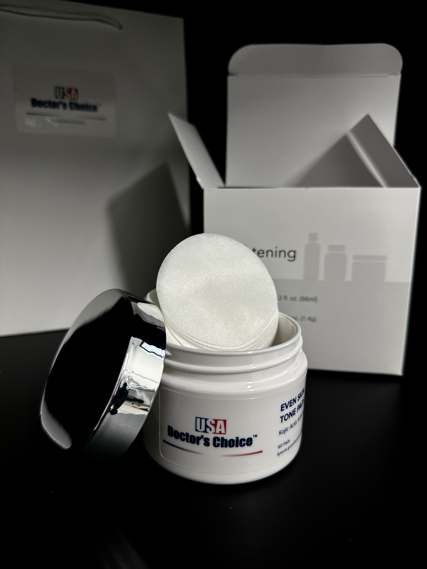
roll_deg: -0.4
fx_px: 395
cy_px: 284
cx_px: 214
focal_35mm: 24
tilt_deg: -12.3
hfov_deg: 56.8
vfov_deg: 71.6
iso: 64
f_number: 1.78
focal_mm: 6.86
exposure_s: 1/120
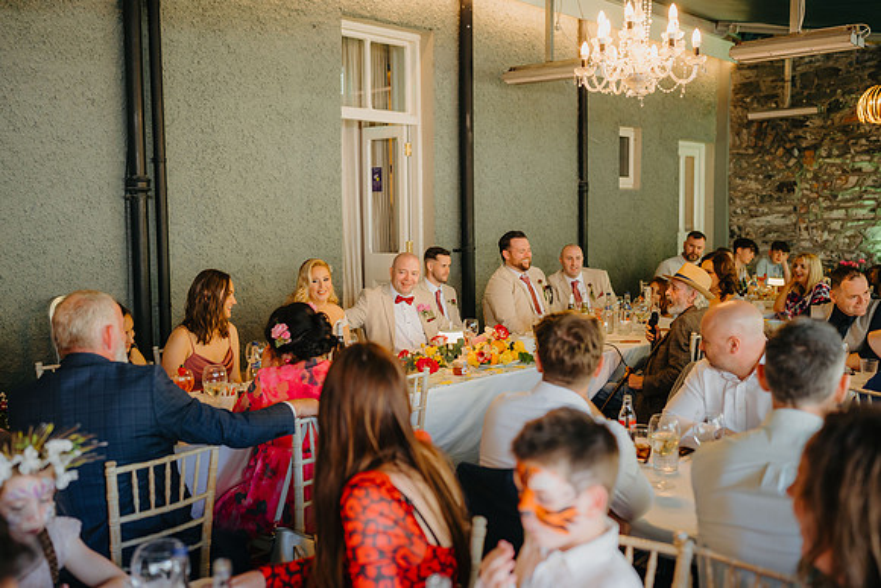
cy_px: 294
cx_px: 440
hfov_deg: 52.4
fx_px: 896
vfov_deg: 36.3
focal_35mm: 37
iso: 800
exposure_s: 1/200
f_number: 2
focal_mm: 35
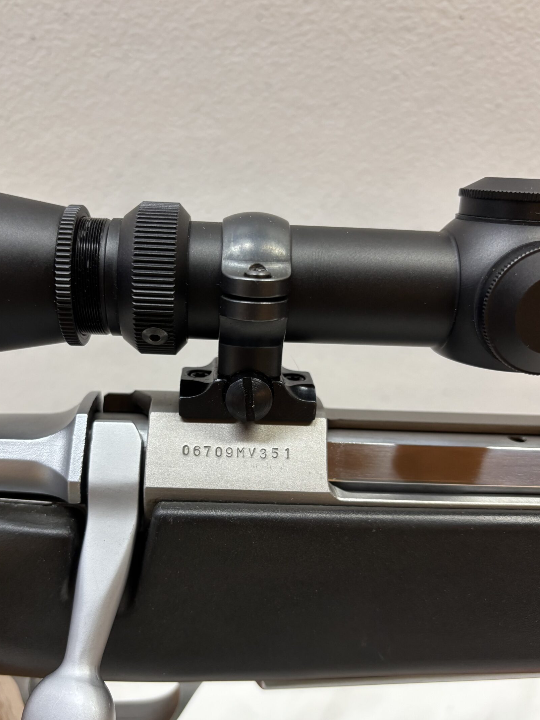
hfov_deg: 45.3
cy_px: 390
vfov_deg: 58.3
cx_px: 227
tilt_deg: -33.5
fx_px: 645
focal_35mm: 31
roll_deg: +0.6
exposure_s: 1/60
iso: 160
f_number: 1.6
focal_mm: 5.96
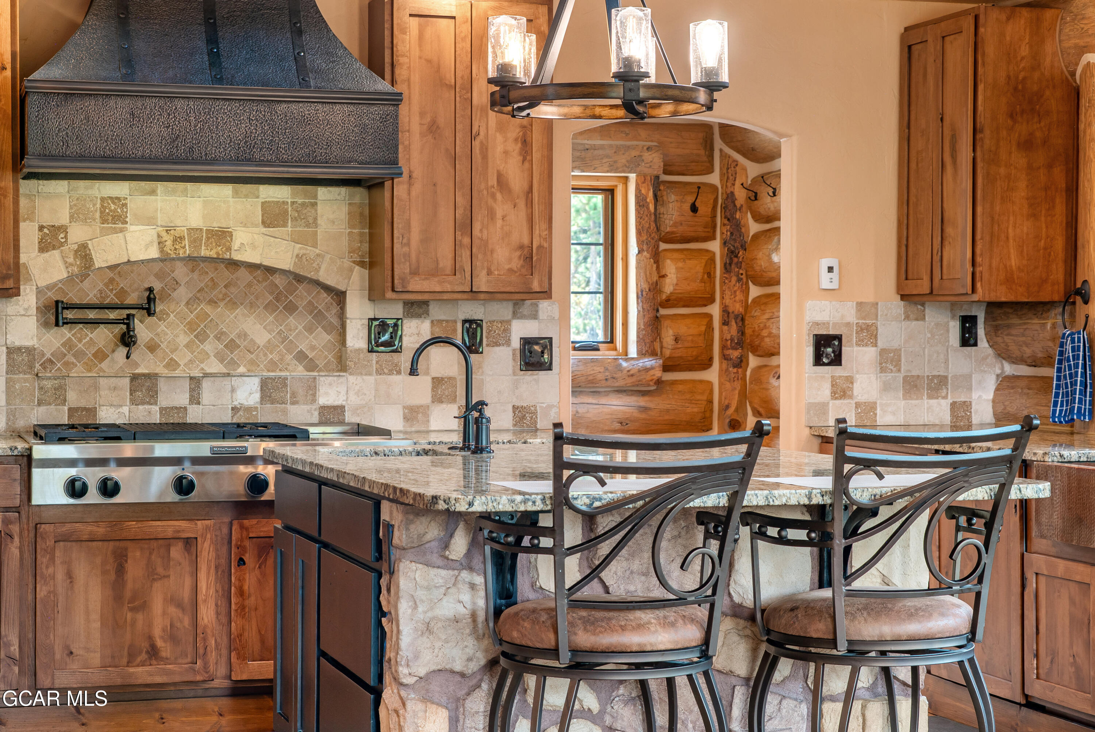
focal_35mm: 62
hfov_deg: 32.4
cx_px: 548
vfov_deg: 21.9
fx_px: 1887
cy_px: 366
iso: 100
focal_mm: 62
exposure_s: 1.6
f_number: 10
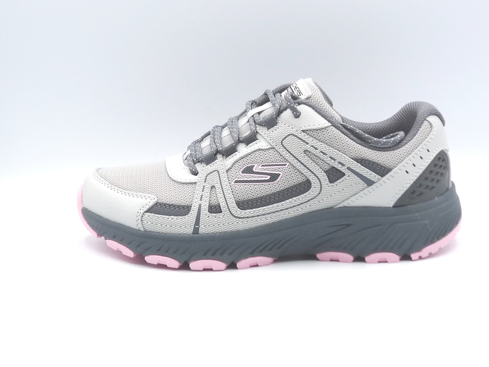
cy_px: 184
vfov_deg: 26.6
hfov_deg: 34.9
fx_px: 777
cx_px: 244
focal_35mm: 55
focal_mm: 5.5
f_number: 4.5
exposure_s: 1/200
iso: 100
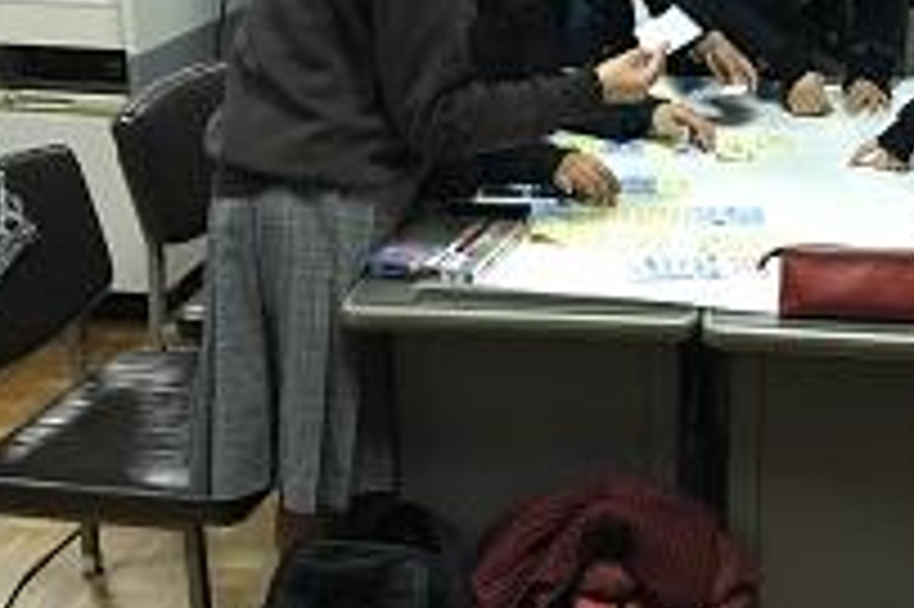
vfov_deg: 24.5
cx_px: 718
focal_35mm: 54
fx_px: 1370
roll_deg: -1.0
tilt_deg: -15.8
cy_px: 101
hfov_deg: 35.8
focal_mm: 4.2
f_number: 2.2
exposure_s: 1/30
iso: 125
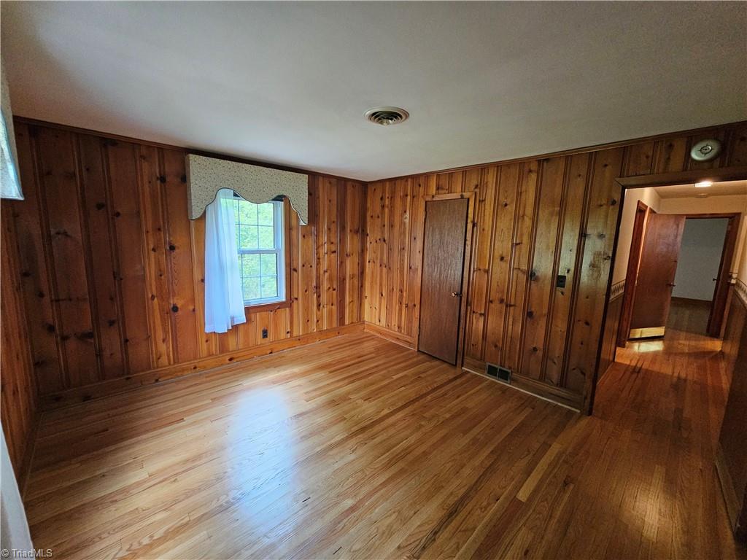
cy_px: 280
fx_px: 281
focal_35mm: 13
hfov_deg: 106.2
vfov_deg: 89.9
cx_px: 374
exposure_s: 1/30
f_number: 2.2
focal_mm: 2.2
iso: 500
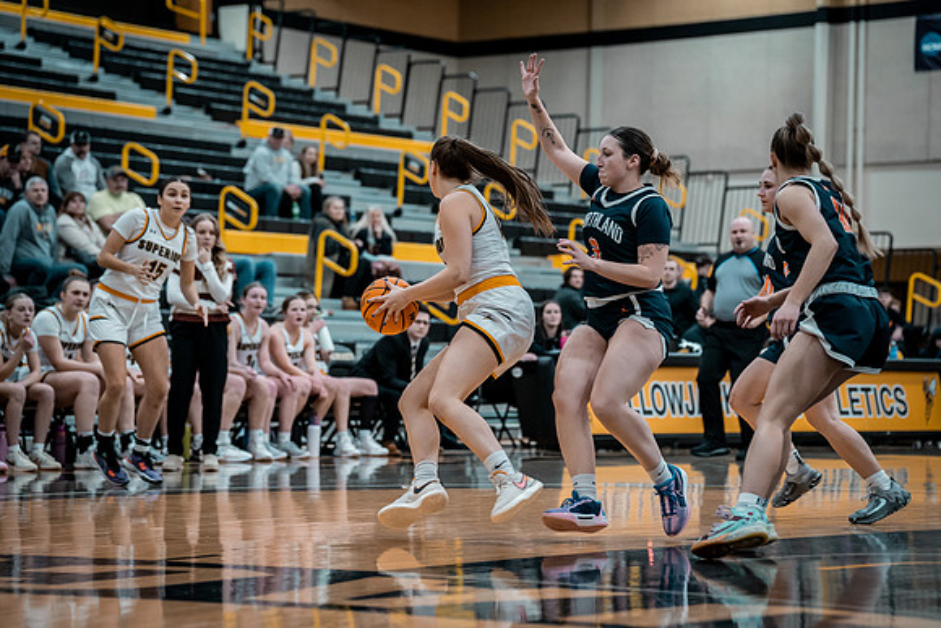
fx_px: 2675
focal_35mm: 102
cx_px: 501
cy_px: 312
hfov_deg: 19.9
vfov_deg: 13.4
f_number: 3.2
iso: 2500
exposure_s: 1/640
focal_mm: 94
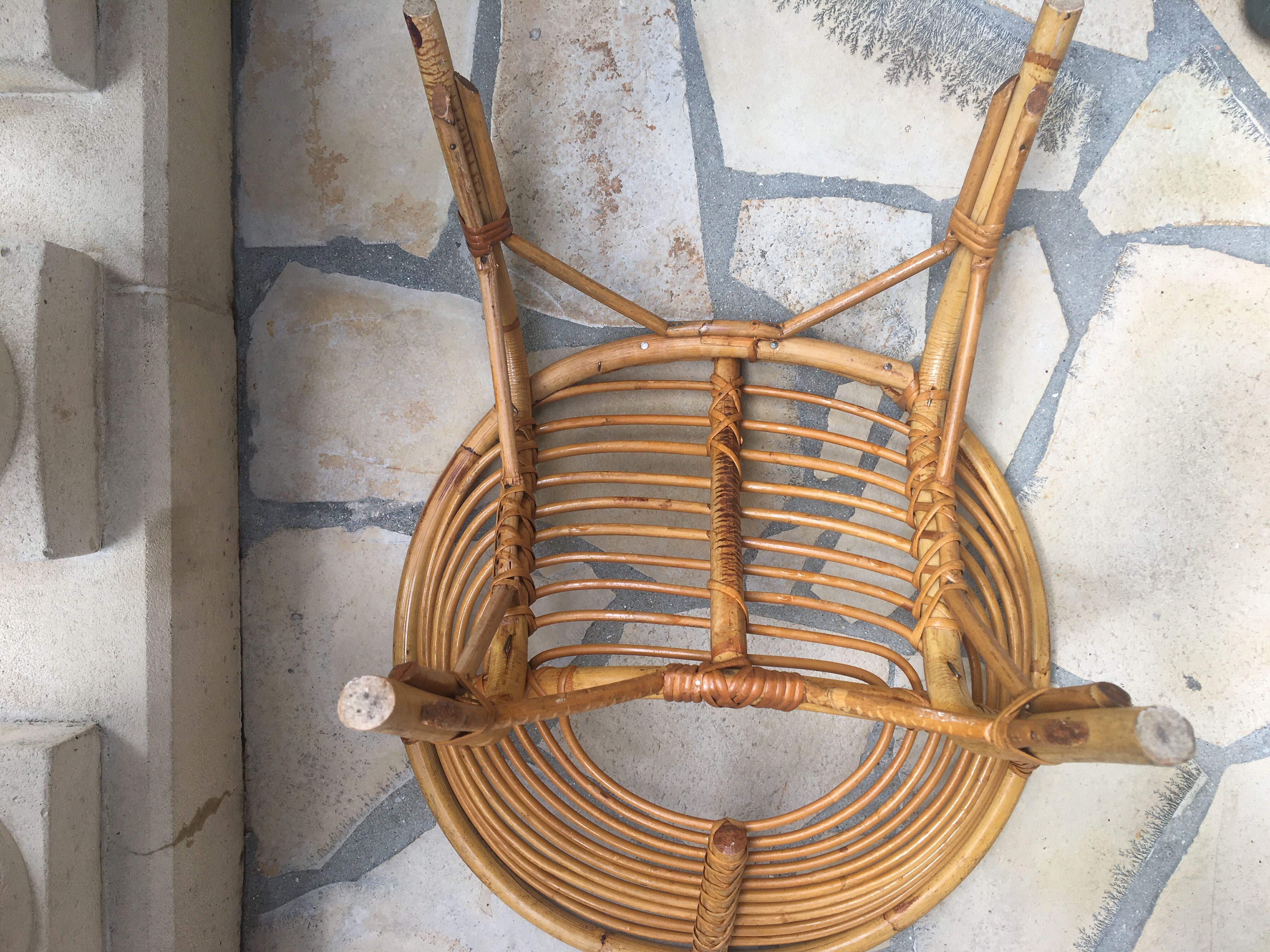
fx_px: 1064
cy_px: 476
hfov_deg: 61.7
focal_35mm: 29
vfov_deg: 48.2
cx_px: 635
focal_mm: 4.15
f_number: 2.2
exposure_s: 1/416
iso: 25
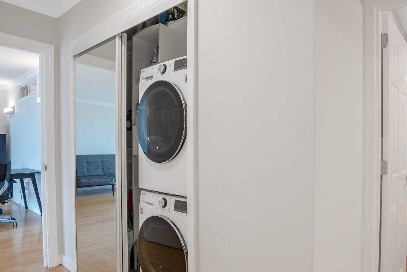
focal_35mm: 23
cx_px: 264
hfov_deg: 74.2
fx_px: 260
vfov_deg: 54.9
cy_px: 154
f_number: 7.1
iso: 250
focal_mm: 16
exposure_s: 1/80
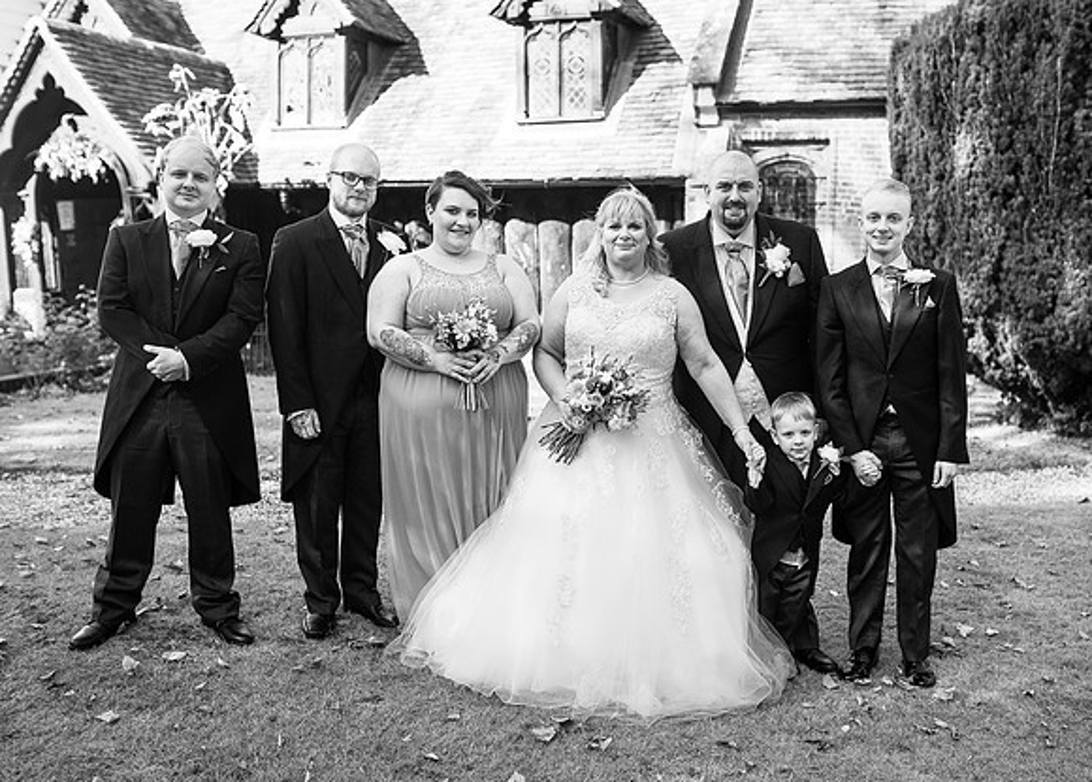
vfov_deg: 34.5
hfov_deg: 46.8
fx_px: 1260
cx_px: 587
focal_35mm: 41
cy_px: 391
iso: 100
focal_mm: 35
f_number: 2.8
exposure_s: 1/320
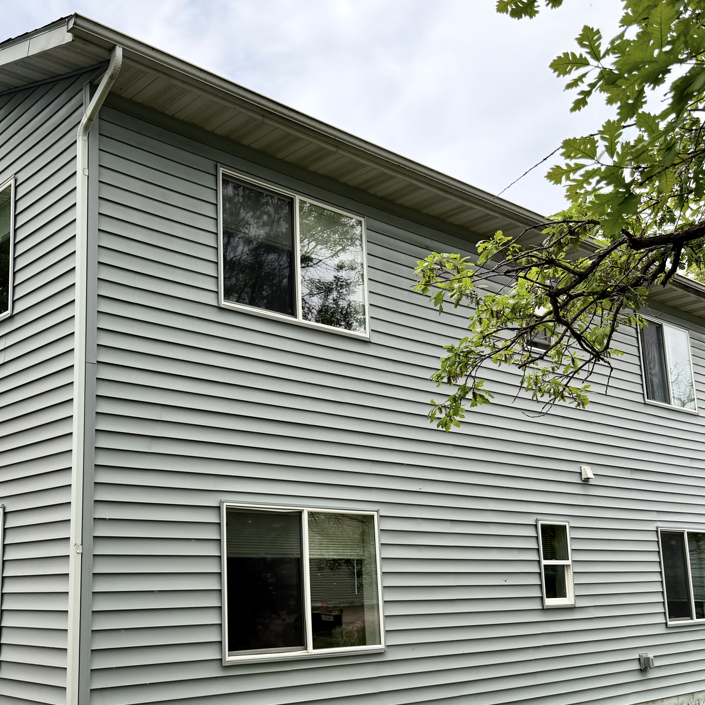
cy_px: 408
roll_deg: +0.9
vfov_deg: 43.7
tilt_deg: +12.1
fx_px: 876
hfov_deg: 42.9
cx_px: 206
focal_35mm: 38
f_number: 1.78
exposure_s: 1/3953
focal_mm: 6.76
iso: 100
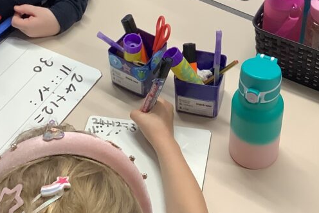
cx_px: 194
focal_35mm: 78
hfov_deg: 25.9
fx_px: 691
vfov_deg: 17.0
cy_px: -13
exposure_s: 1/60
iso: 160
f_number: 2.4
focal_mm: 3.3
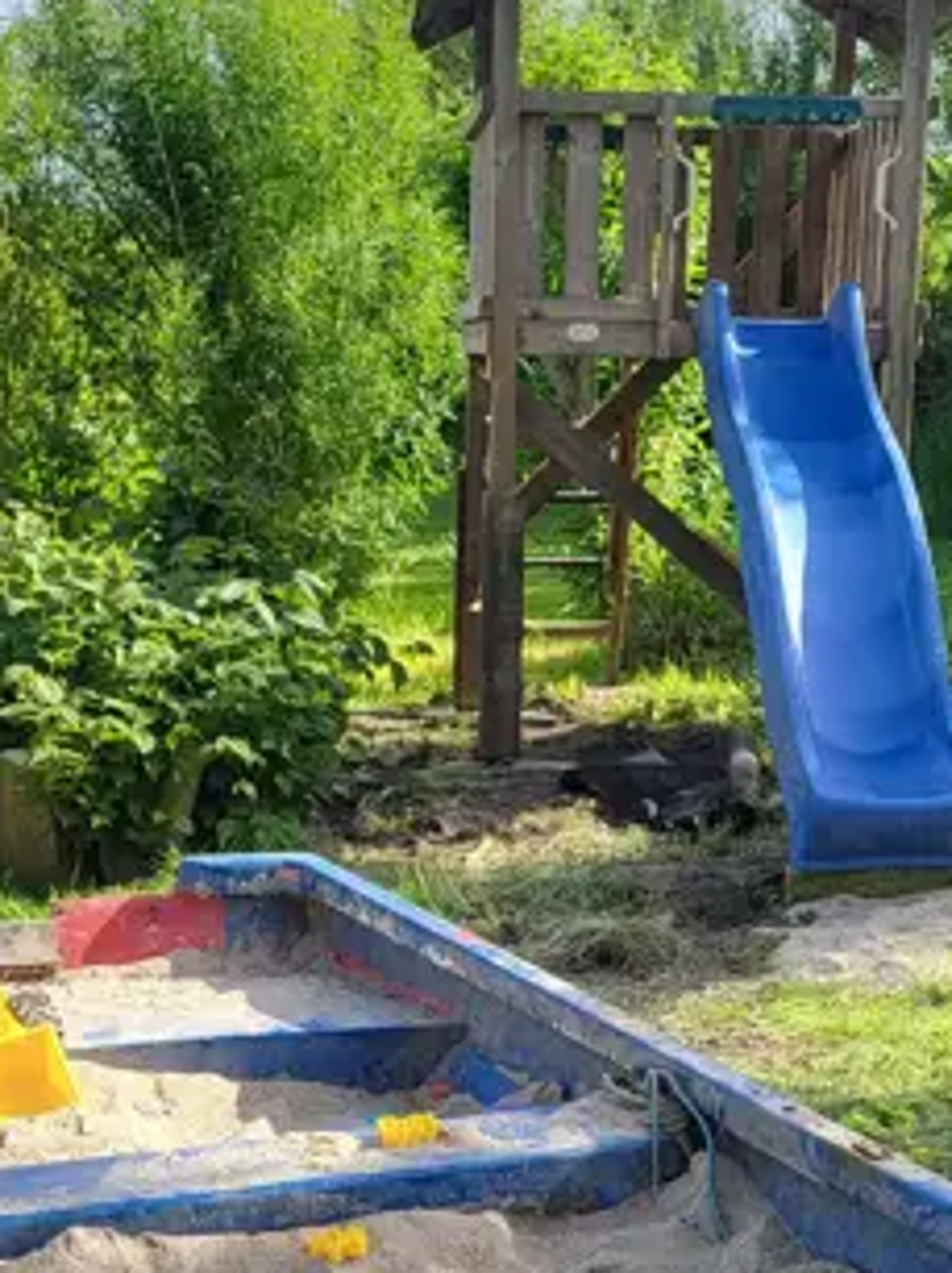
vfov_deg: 27.7
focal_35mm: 68
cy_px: 1115
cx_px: 632
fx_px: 2497
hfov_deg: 21.5
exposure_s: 1/1208
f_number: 1.8
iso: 40
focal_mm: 5.4
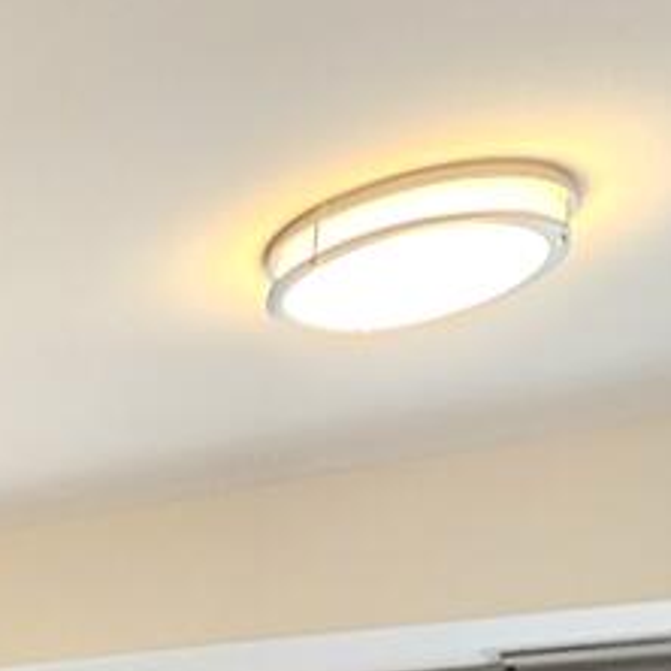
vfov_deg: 23.4
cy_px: 1046
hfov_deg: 21.4
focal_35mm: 56
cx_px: -505
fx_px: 1228
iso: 125
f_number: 2.2
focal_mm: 2.2
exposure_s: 1/60.2
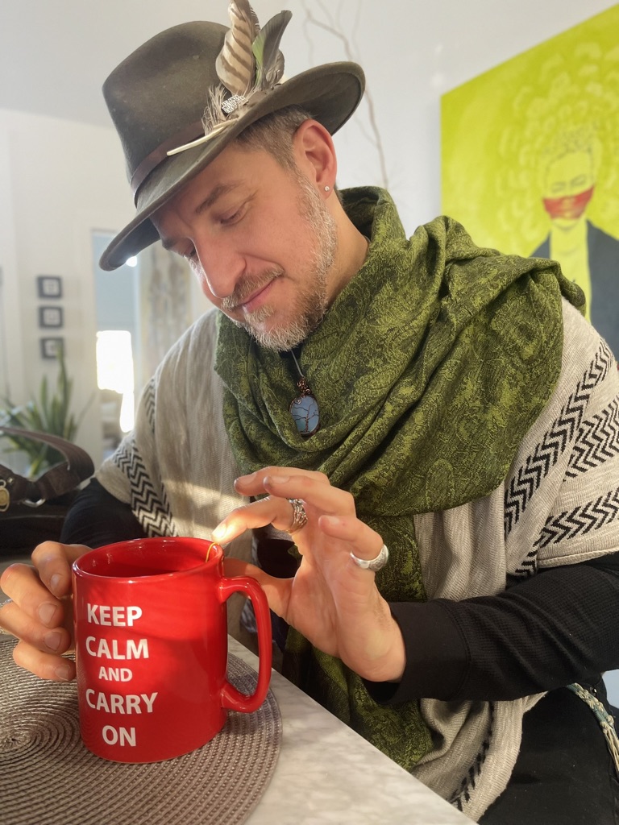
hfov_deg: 53.1
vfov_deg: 67.3
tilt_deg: -3.9
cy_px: 412
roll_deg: +1.3
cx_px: 310
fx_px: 620
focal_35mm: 26
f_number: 1.6
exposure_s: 1/60
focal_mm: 5.1
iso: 320
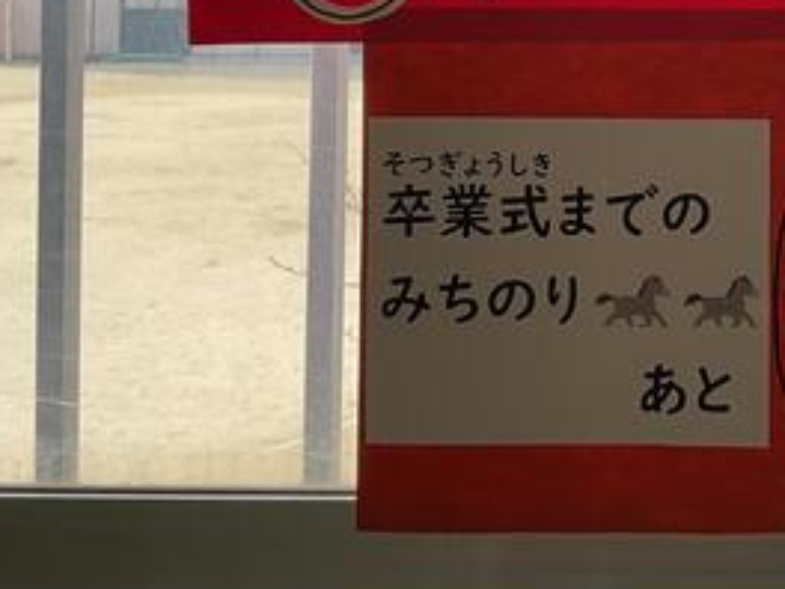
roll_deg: +0.6
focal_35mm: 77
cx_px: 720
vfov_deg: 18.2
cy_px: -120
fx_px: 1746
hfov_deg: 24.5
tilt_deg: -0.2
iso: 16
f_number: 1.8
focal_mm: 3
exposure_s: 1/574
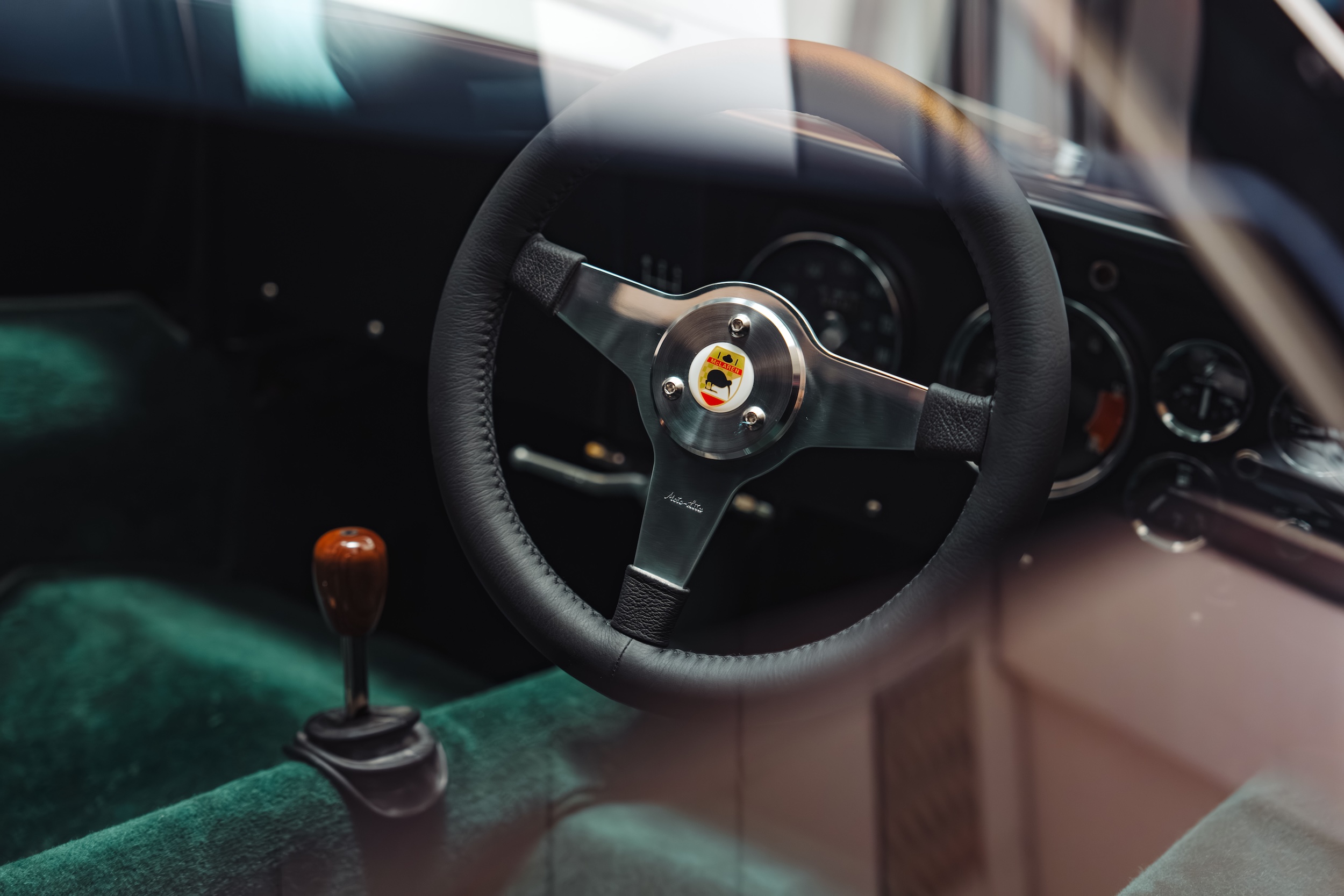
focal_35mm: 55
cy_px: 448
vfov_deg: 24.6
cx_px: 672
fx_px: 2053
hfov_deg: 36.2
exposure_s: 1/30
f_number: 2.8
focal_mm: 55
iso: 1250
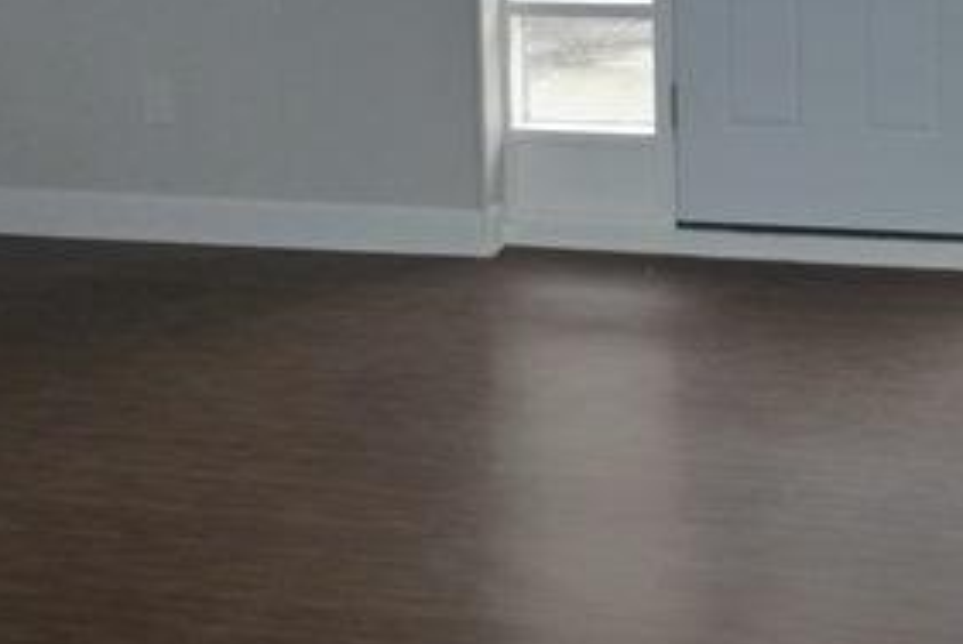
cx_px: 751
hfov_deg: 27.9
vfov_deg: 18.6
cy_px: -27
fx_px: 1901
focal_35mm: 71
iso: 250
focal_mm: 4.3
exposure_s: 1/60
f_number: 3.3
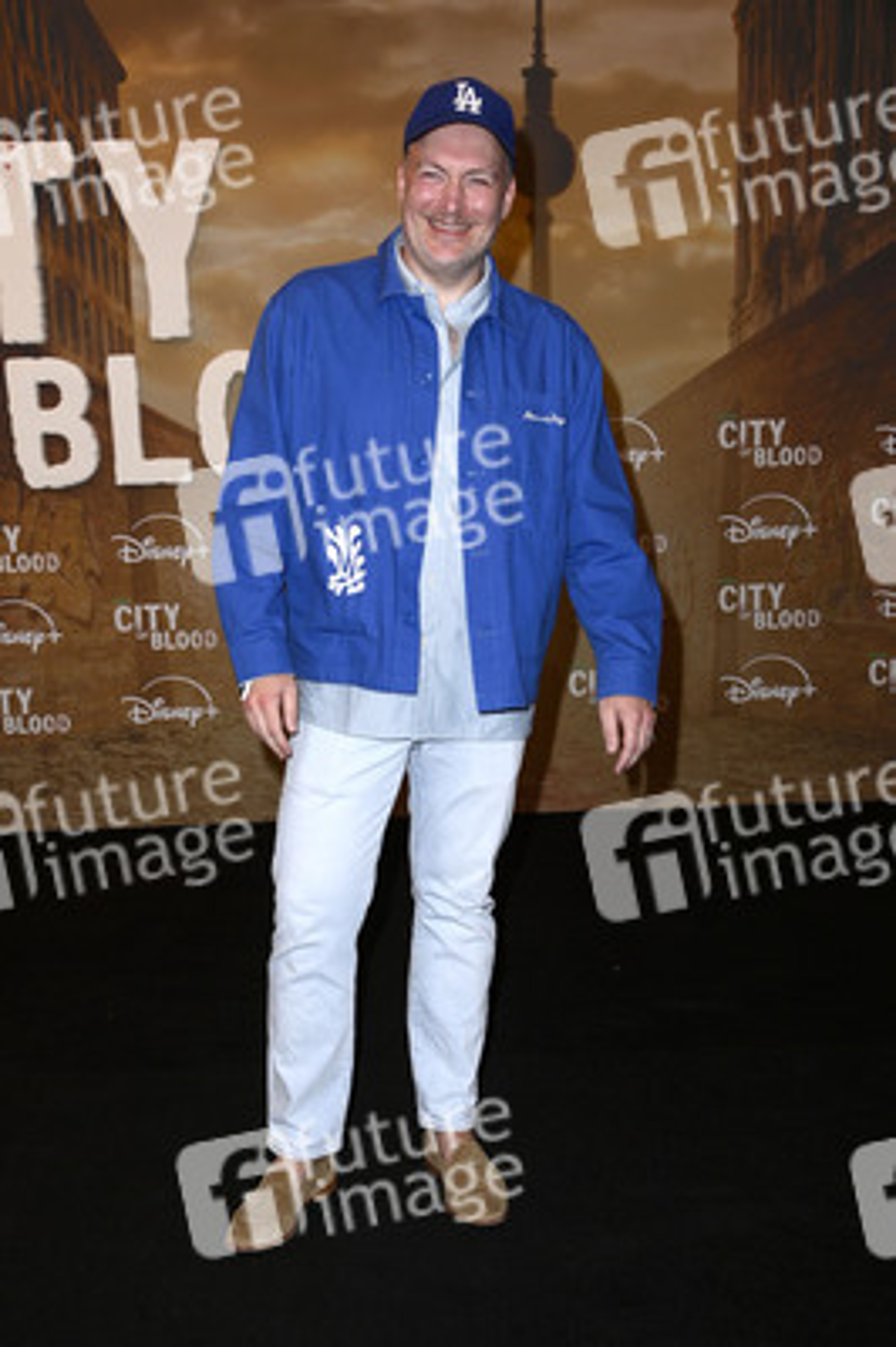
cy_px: 674
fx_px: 1795
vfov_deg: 41.1
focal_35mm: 48
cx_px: 448
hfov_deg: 28.0
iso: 400
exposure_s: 1/250
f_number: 5.6
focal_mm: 48
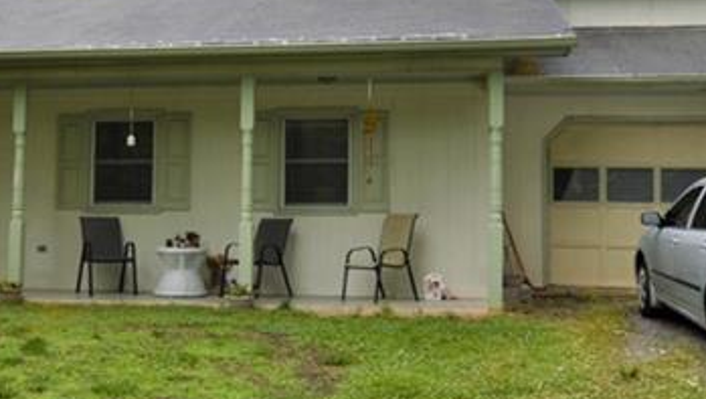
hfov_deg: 44.3
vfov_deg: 26.0
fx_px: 862
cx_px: 285
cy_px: 178
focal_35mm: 46
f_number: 7.1
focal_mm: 10
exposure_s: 1/200
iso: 100
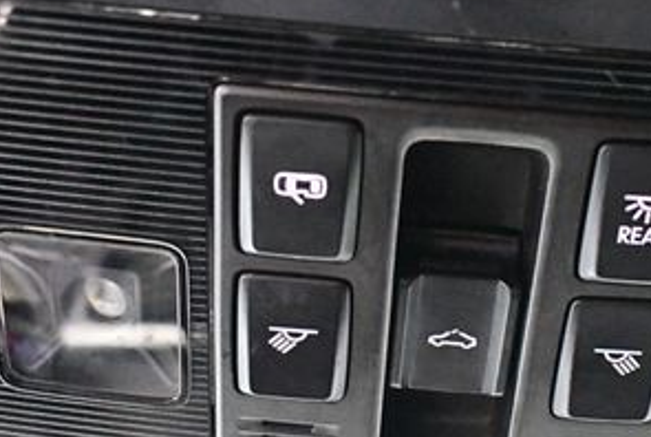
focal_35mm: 78
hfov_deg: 25.8
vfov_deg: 17.4
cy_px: 344
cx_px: 417
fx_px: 1413
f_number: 3.5
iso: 12800
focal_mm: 18
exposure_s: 1/60
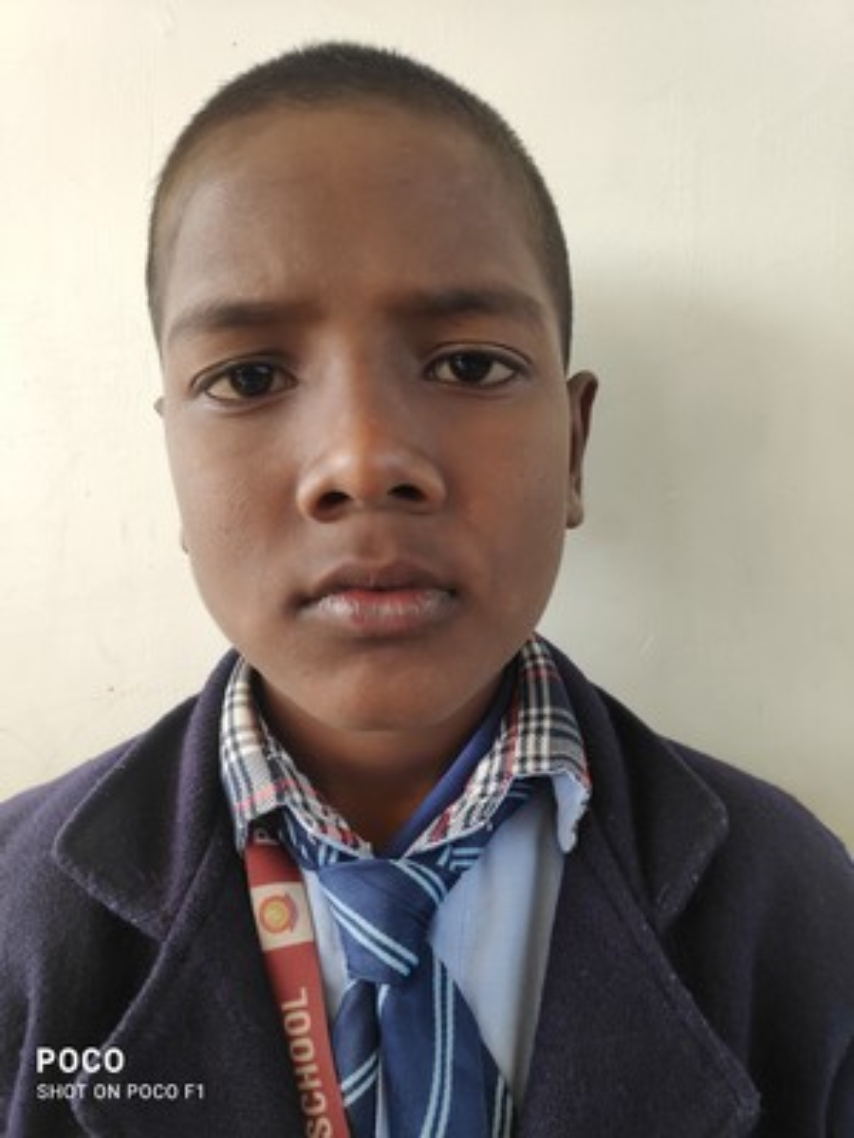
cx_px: 427
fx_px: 658
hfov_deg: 66.0
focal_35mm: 20
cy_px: 569
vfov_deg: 81.7
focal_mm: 3.94
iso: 101
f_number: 1.9
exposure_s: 1/100
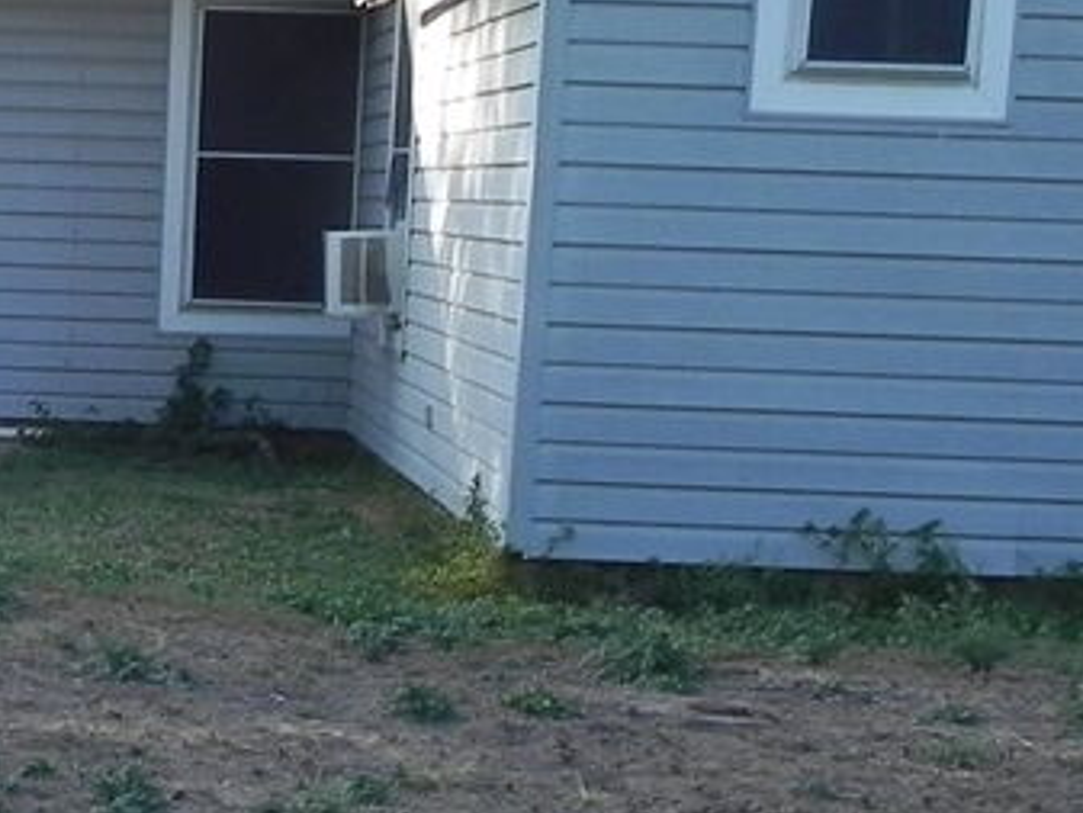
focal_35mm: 111
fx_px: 3474
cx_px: -167
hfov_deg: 17.0
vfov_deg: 13.1
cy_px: 880
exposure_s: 1/220
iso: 160
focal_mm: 4.6
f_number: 5
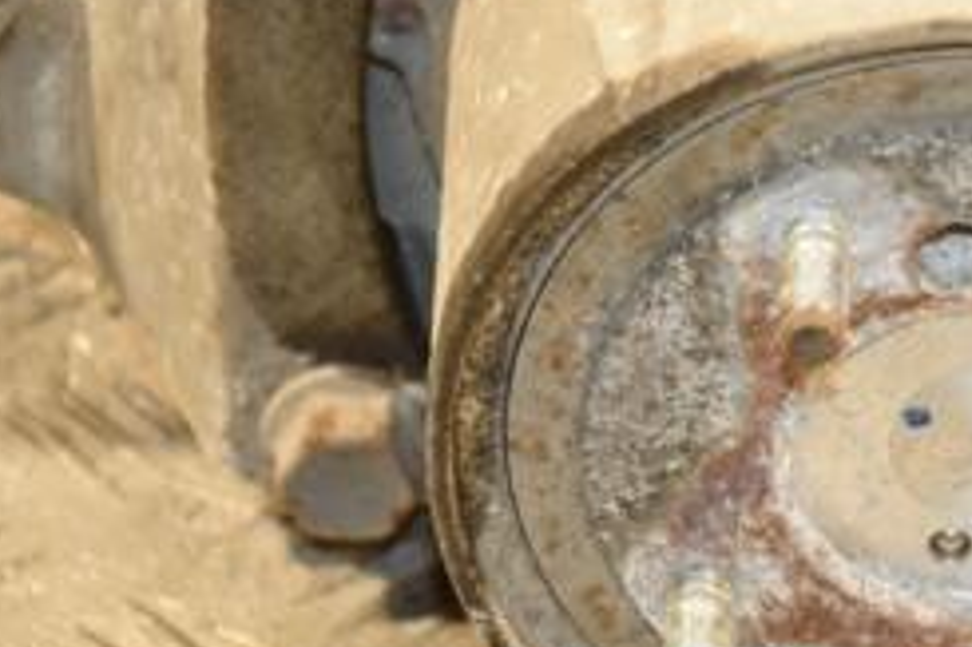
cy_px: 230
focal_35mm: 228
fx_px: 6152
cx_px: 968
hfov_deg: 9.0
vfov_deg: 6.0
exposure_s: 1/60
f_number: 5.3
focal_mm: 62
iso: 800
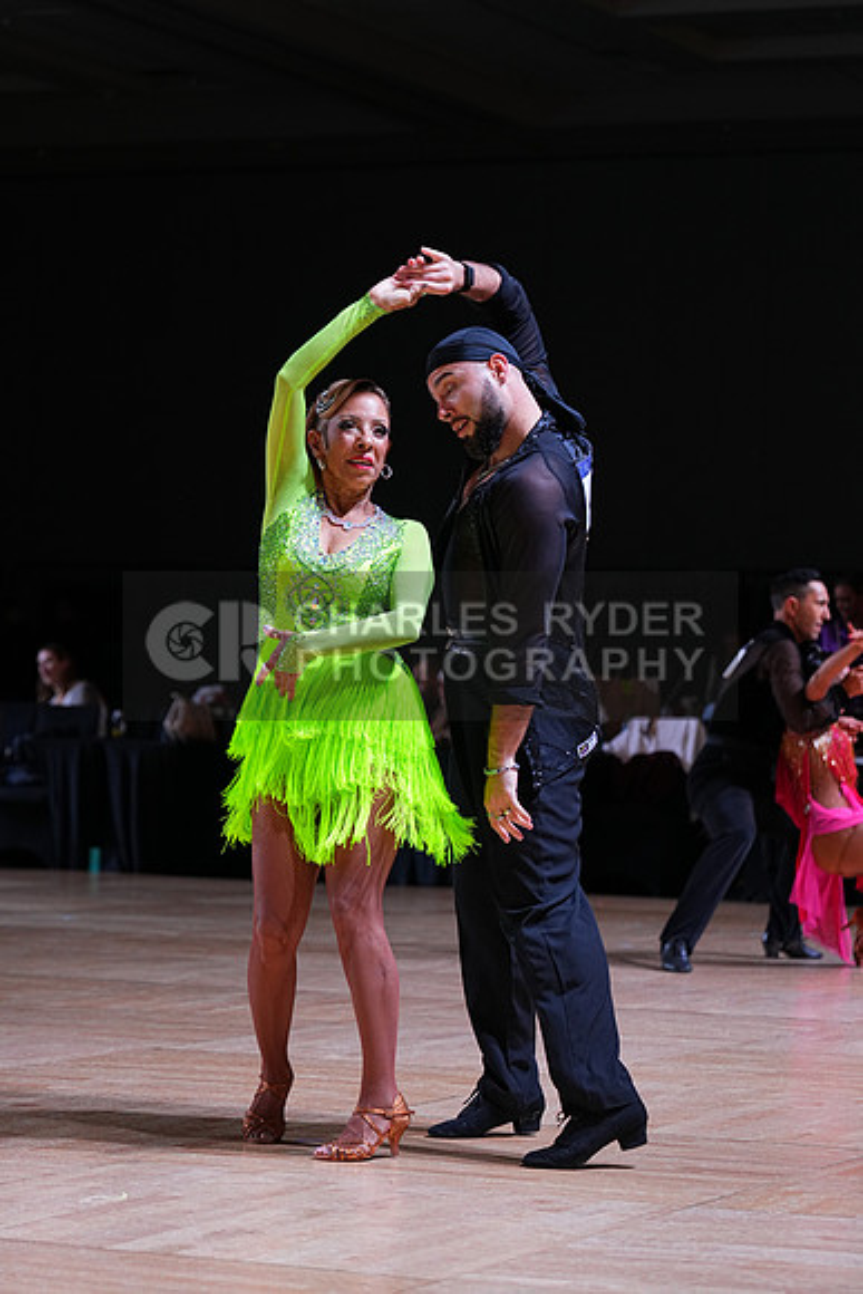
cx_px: 432
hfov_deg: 12.9
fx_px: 3809
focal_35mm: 106
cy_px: 647
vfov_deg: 19.3
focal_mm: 106
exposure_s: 1/400
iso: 1000
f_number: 4
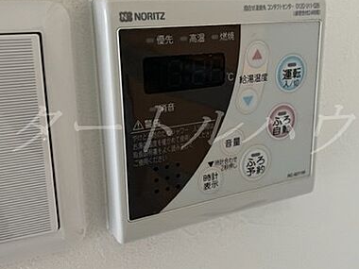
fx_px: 425
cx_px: 208
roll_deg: +0.6
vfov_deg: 35.1
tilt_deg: -16.8
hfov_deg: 45.6
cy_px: 132
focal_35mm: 41
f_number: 1.5
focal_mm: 5.7
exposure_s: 1/60
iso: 100
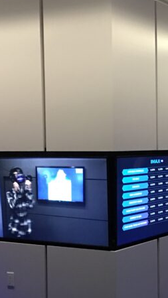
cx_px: 189
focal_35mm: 72
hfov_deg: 16.2
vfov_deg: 29.2
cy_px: 183
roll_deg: +0.9
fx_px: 569
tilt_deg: -2.6
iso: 80
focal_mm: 4.15
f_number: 2.2
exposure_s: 1/8
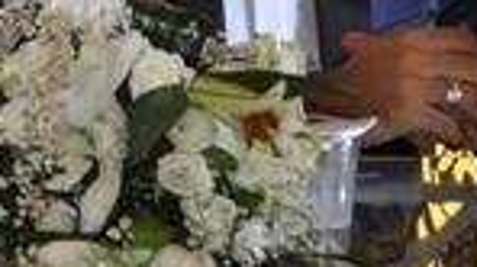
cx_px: -122
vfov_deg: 7.8
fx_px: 1921
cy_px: -142
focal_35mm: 152
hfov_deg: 13.7
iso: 400
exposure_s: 1/125
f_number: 4.8
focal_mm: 32
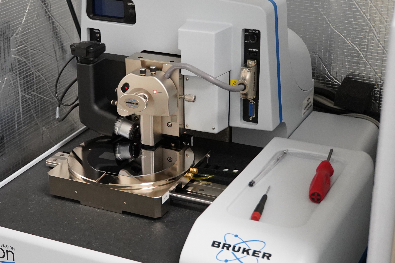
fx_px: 823
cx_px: 142
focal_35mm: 75
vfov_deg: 18.2
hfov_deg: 26.9
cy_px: 138
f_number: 4.5
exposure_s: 1/160
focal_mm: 37
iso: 3200
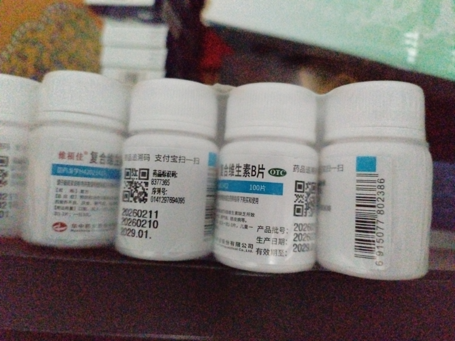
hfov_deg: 67.3
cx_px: 228
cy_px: 170
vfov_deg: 53.1
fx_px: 342
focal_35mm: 26
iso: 6524
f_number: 1.8
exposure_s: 1/100
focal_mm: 4.25
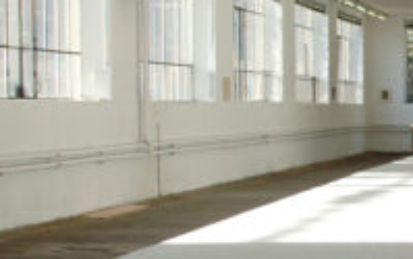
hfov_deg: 12.8
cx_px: 581
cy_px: 154
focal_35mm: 157
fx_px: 1770
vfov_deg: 8.4
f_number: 5.6
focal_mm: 20
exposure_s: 1/125
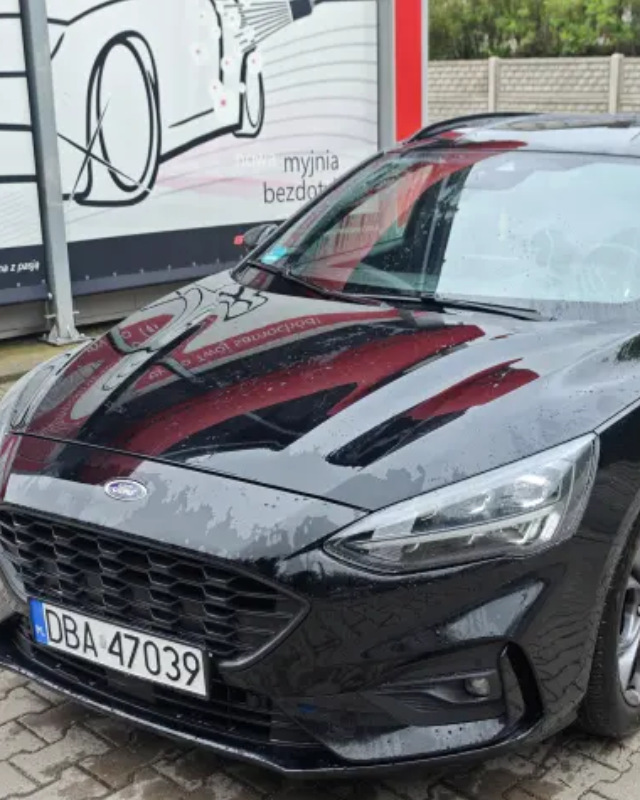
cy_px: 403
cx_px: 428
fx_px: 1089
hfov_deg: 32.5
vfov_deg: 40.3
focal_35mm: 46
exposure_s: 1/126
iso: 50
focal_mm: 8.72
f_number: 2
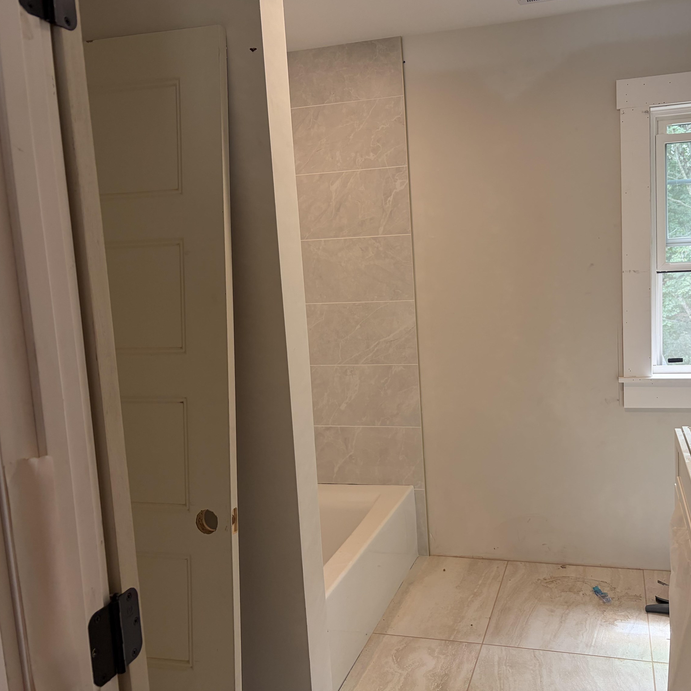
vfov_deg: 52.5
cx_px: 415
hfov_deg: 52.2
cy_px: 344
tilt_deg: -5.3
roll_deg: +3.7
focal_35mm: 31
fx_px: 700
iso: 100
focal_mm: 5.96
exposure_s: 1/120
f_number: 1.6
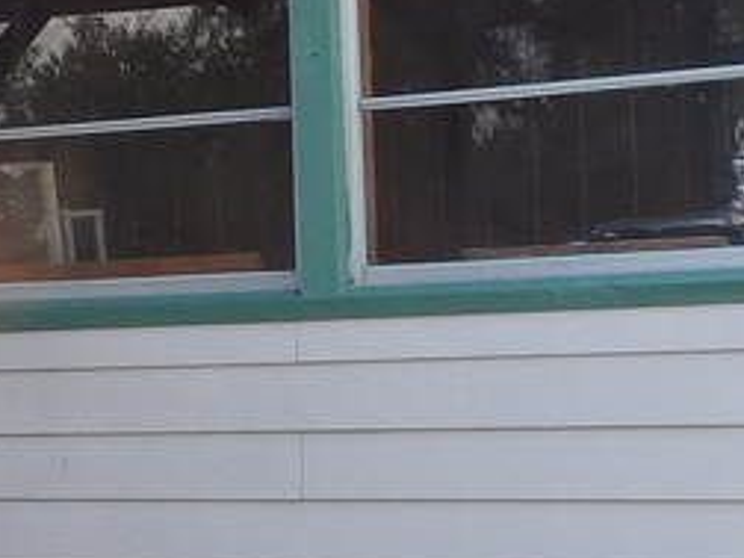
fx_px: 2945
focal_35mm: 137
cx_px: -543
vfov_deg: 10.8
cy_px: 139
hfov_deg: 13.2
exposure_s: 1/320
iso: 100
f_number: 3.3
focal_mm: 4.3
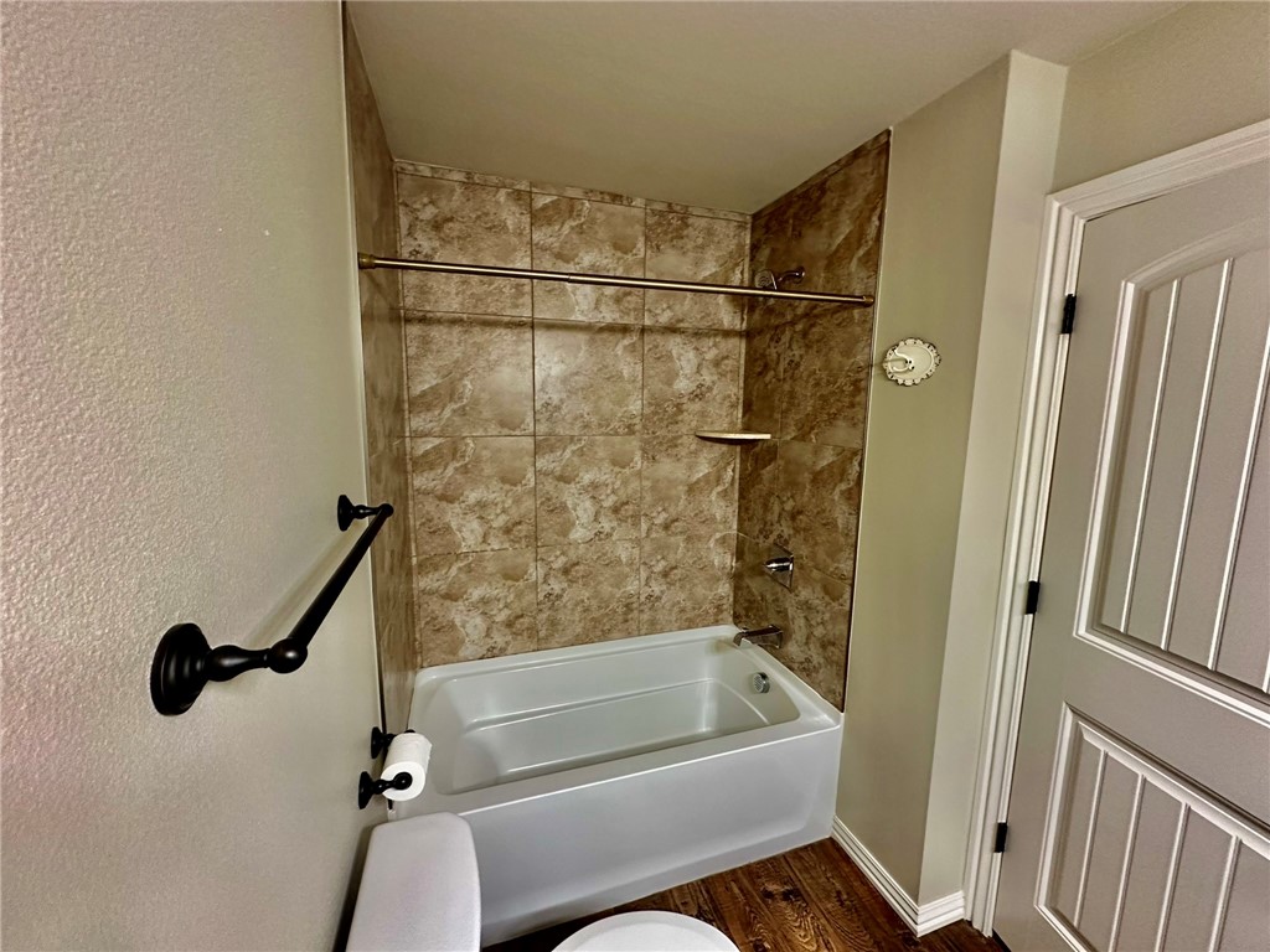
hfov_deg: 102.1
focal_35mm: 14
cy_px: 476
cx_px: 635
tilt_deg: -7.8
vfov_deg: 85.7
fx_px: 514
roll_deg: -0.9
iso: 640
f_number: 2.2
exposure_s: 1/60
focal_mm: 2.22
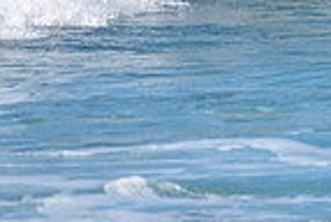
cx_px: 421
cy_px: -128
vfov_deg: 0.7
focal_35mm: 2021
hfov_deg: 1.0
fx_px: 18621
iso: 180
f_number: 5.6
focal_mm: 500
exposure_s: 1/2000
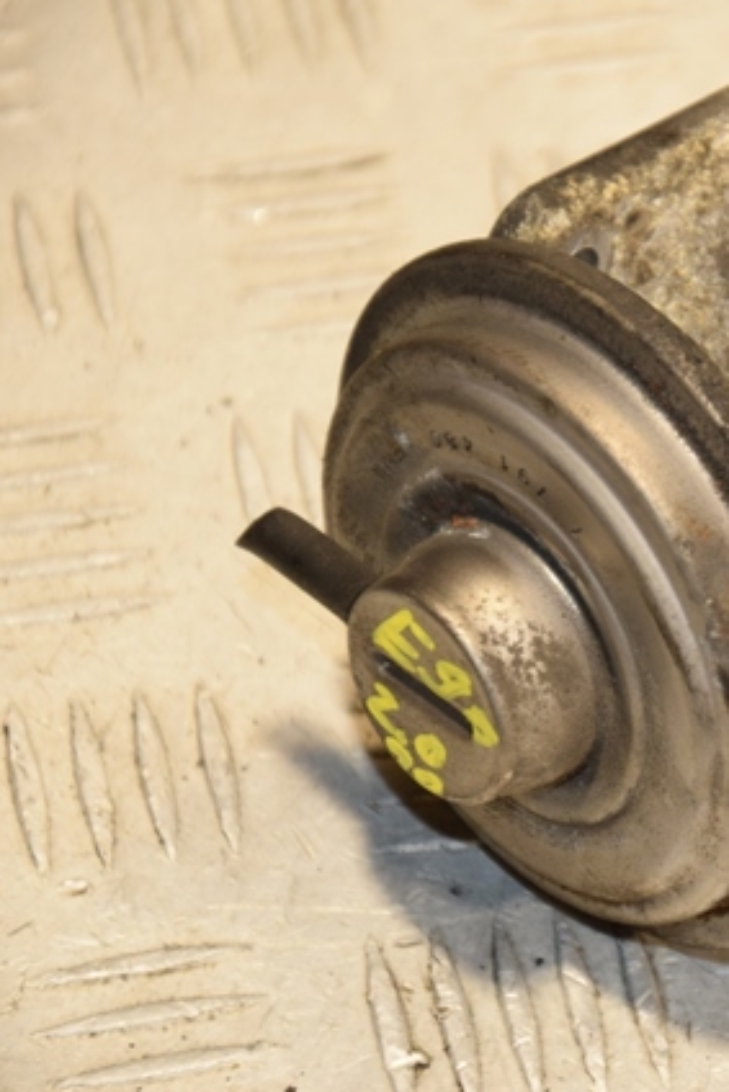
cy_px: 546
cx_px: 791
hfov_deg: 5.8
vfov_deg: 8.7
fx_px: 7215
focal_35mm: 238
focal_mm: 105
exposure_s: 1/125
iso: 800
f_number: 5.6
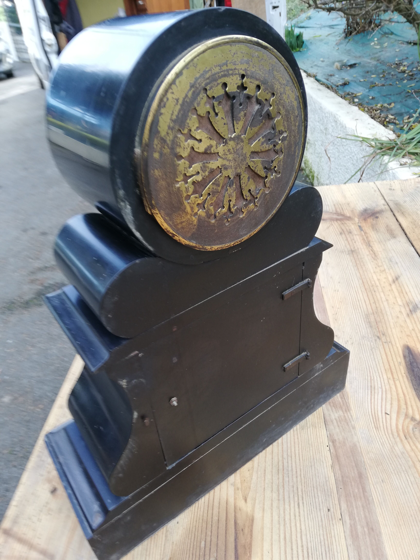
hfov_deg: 53.1
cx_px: 210
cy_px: 280
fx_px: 421
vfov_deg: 67.3
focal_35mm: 26
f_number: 2.2
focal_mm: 3.81
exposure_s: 1/100
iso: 80
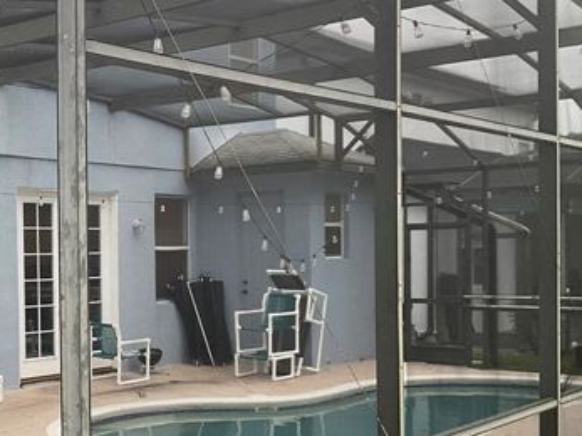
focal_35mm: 59
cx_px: 63
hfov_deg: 31.3
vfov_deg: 24.7
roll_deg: +1.6
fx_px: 992
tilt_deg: -2.8
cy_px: 268
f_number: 1.8
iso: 16
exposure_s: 1/189
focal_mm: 3
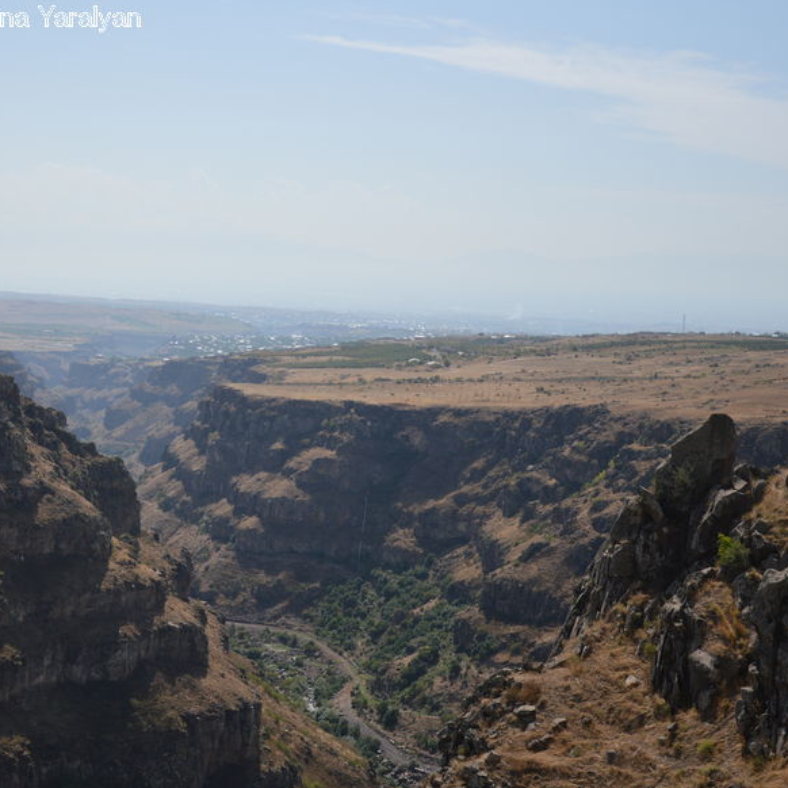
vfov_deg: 29.1
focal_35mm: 59
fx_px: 1520
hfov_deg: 28.7
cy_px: 389
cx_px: 223
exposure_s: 1/1250
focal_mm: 30
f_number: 4.2
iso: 100
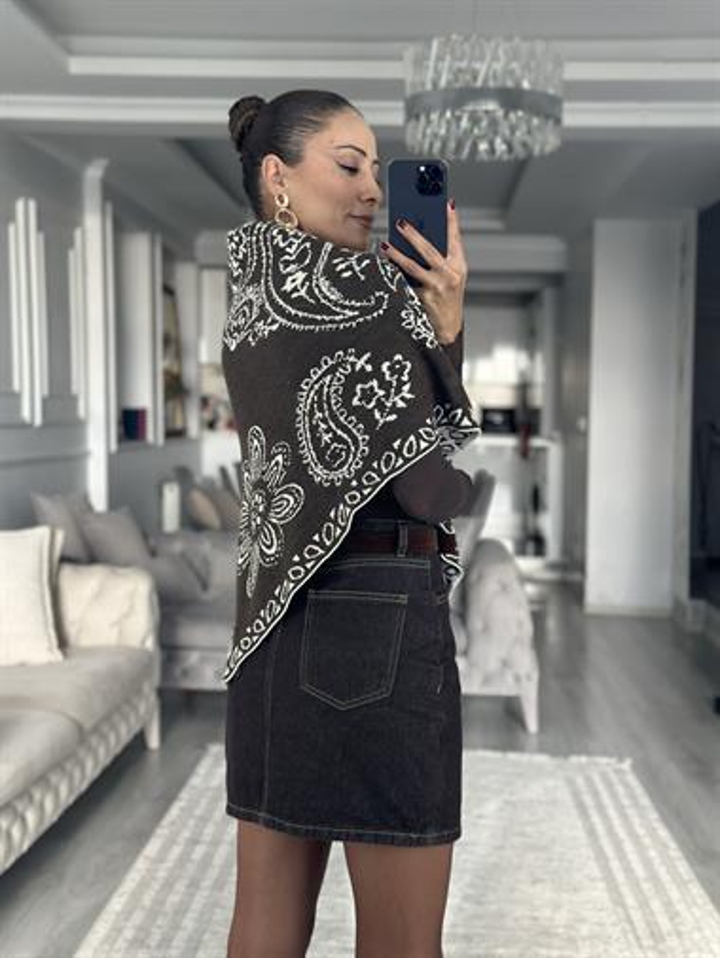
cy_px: 479
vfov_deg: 39.6
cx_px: 360
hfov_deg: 30.3
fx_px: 1330
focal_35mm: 48
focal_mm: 6.86
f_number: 1.78
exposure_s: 1/92
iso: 125
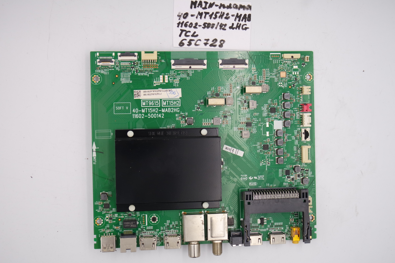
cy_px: 132
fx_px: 494
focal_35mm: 45
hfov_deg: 43.6
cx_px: 198
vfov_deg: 29.9
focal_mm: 17
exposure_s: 1/100
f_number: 5
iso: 160
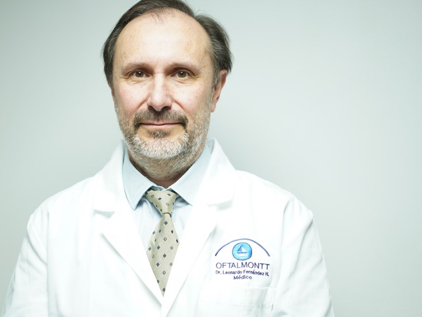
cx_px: 180
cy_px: 160
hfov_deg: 22.2
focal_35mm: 88
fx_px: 1073
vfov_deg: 16.8
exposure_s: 1/125
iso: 250
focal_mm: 50
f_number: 1.8
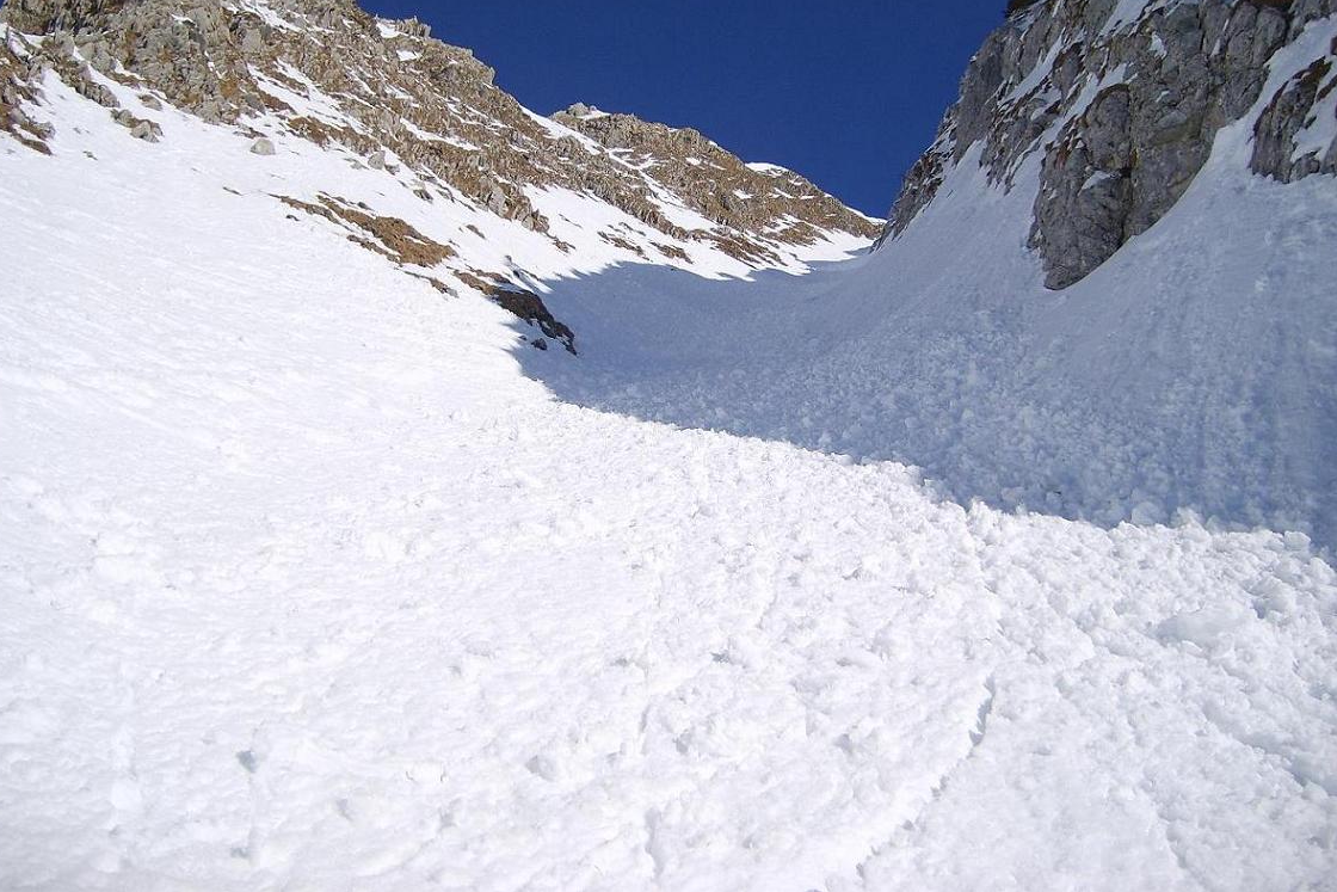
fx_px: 1374
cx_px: 663
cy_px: 383
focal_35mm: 37
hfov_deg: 51.9
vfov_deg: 35.9
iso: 50
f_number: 7.1
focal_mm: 5.8
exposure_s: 1/500
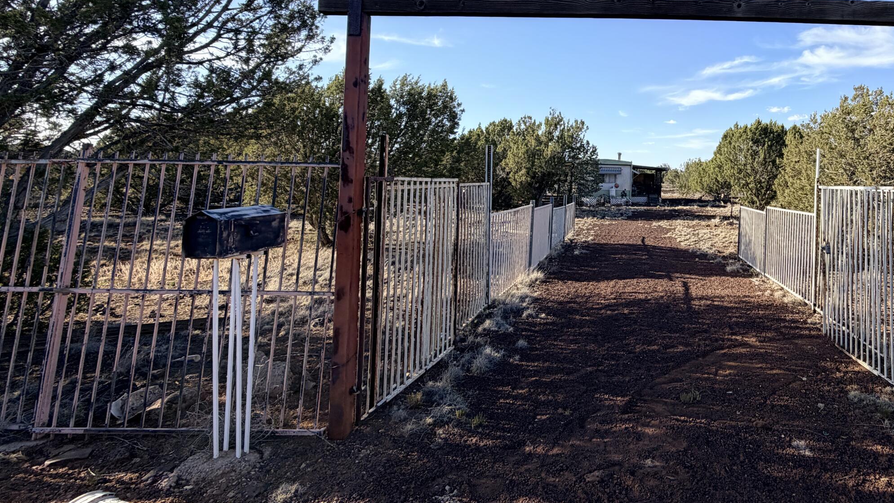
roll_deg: -0.4
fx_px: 545
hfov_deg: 73.7
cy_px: 155
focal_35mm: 23
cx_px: 660
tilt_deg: +1.9
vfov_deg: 48.4
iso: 40
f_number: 2.2
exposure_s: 1/770
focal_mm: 2.22
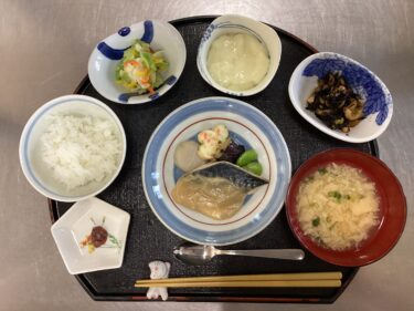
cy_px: 156
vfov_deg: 45.4
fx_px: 371
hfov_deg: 58.4
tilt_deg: -83.6
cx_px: 207
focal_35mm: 31
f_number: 2.4
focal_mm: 3.3
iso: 250
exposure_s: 1/60
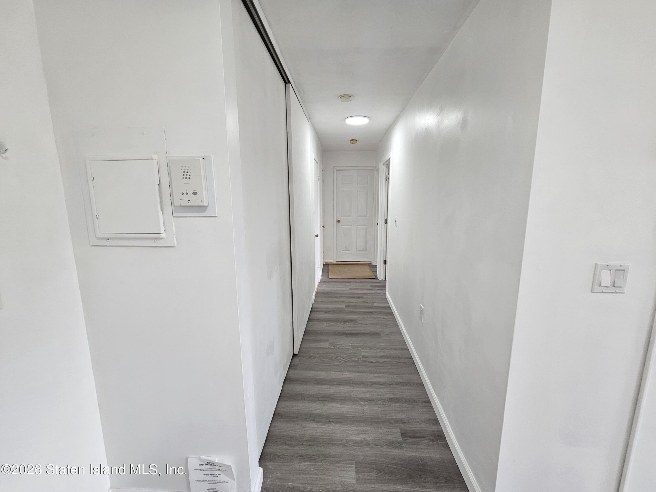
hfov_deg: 106.2
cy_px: 246
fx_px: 246
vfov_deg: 89.9
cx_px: 328
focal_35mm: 13
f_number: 2.2
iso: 64
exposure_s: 1/60
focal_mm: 2.2
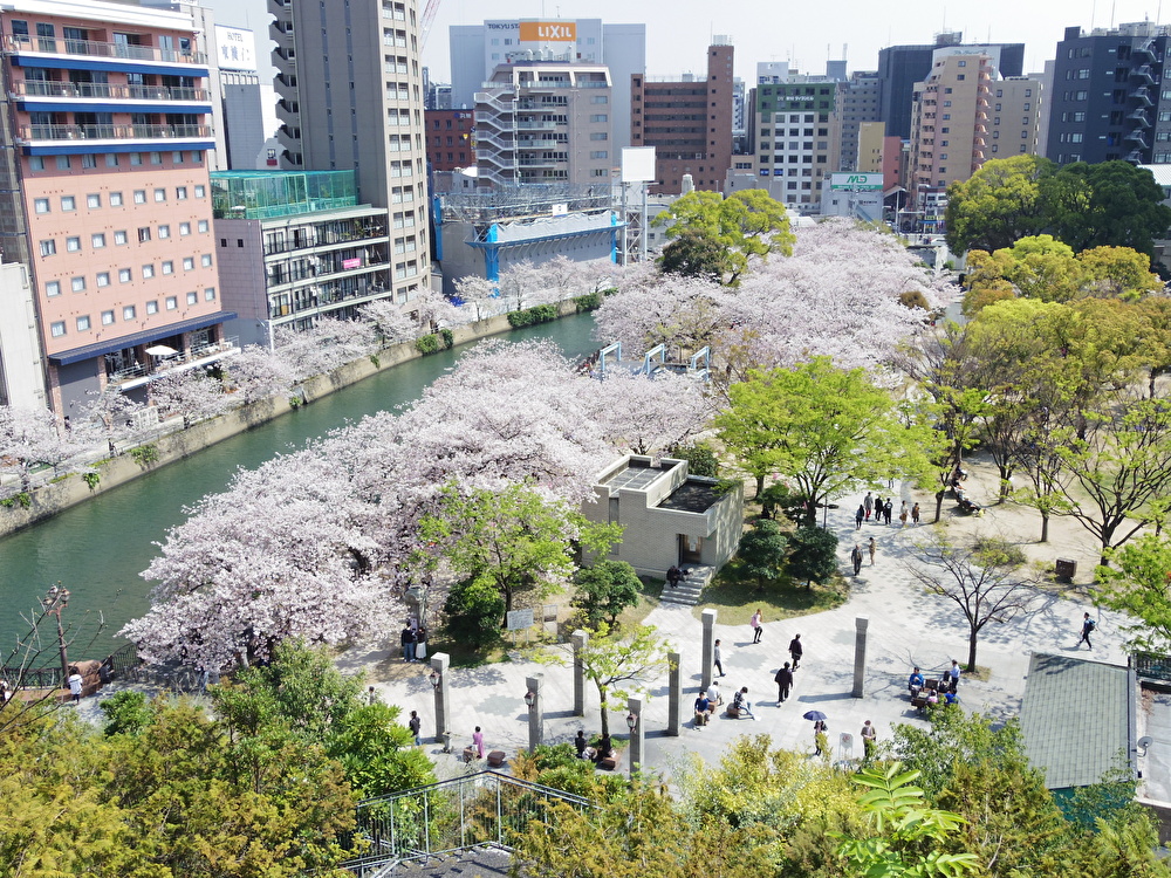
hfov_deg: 52.6
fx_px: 1184
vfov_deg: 40.7
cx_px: 586
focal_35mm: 35
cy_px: 439
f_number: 5.6
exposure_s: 1/320
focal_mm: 6.3
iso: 125
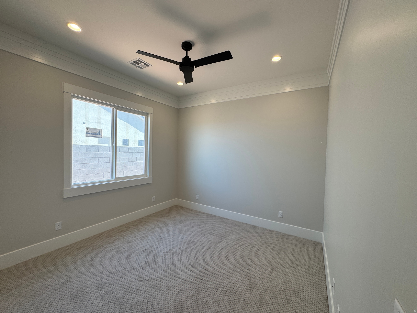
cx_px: 208
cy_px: 156
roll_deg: -1.2
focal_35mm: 14
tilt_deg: -0.8
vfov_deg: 85.7
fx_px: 169
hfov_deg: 102.1
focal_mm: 2.22
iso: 50
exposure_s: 1/120
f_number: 2.2
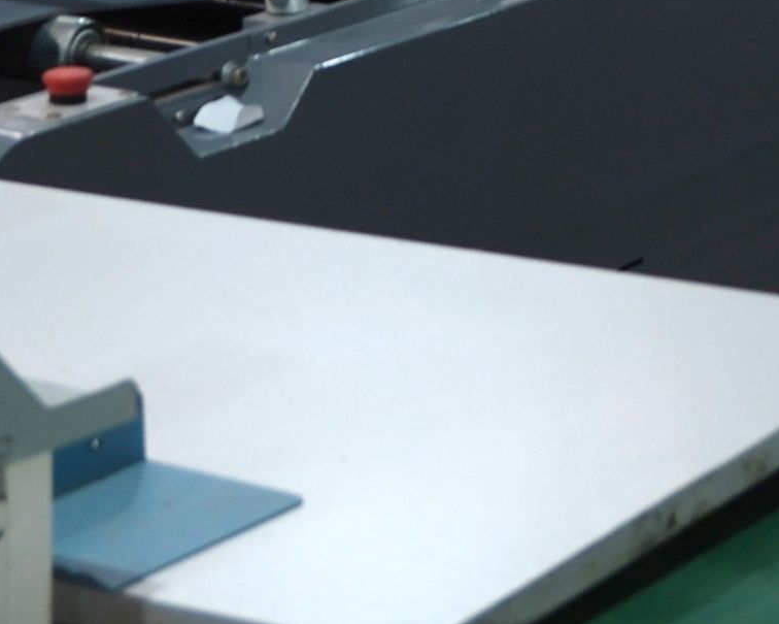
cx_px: 921
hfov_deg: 13.1
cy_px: -692
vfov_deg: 9.9
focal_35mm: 143
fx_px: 3297
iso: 160
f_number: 4
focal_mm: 20.2
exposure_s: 1/30
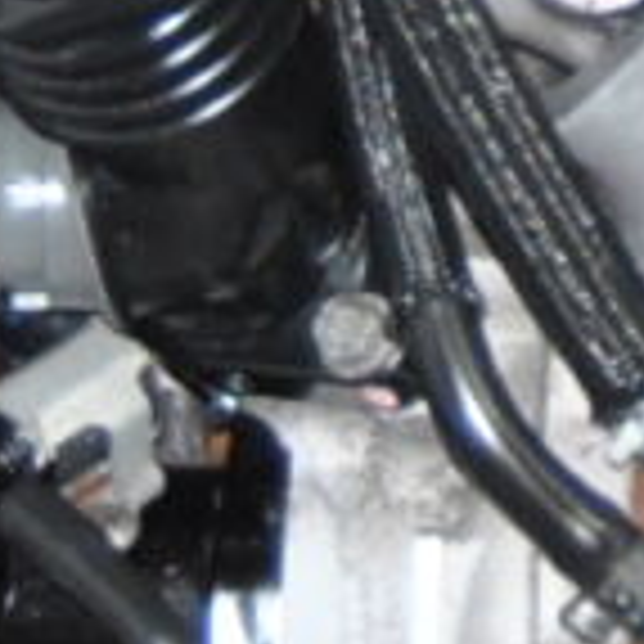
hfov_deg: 3.8
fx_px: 9598
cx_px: 1049
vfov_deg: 3.8
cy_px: -790
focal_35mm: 456
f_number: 4.5
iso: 400
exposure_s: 1/160
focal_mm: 32
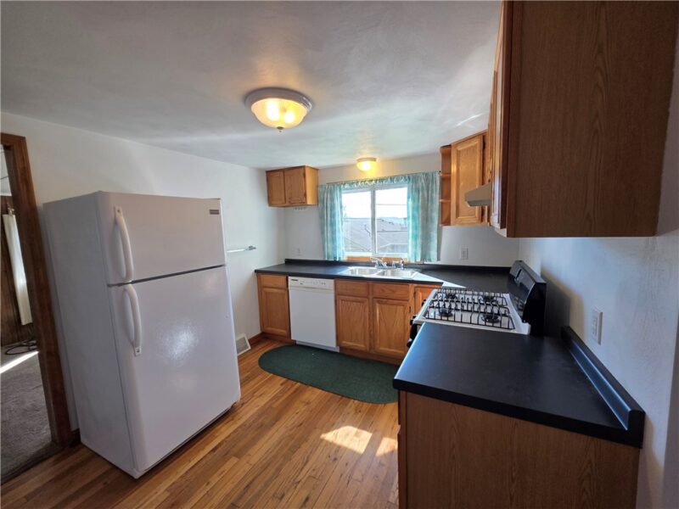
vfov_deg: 89.9
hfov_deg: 106.2
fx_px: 255
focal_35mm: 13
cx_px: 340
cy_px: 254
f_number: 1.9
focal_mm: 2.2
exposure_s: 1/120
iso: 64
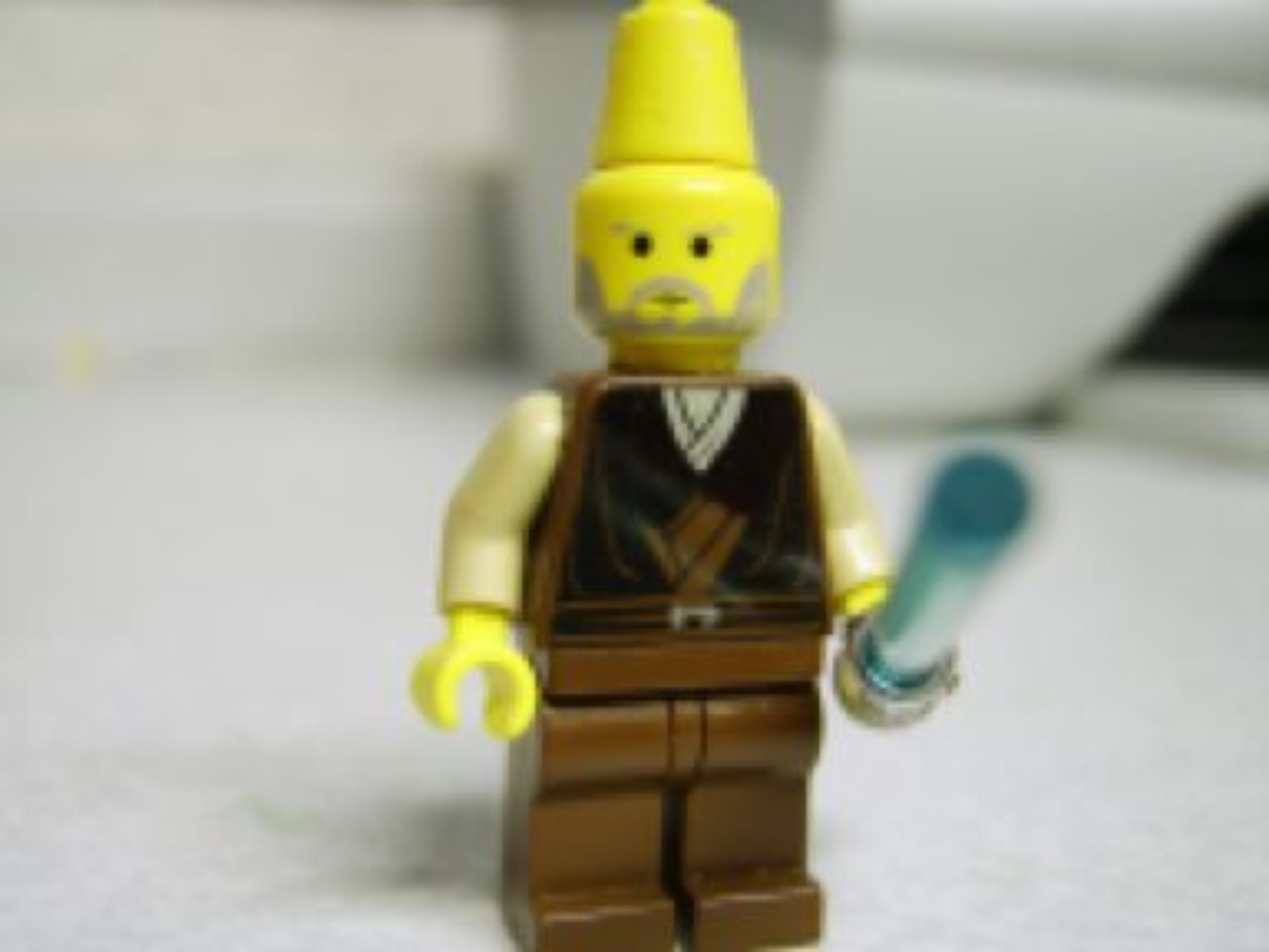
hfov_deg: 58.4
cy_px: 476
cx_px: 634
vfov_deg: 45.4
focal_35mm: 31
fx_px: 1136
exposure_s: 1/8
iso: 71
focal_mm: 8.13
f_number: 2.7
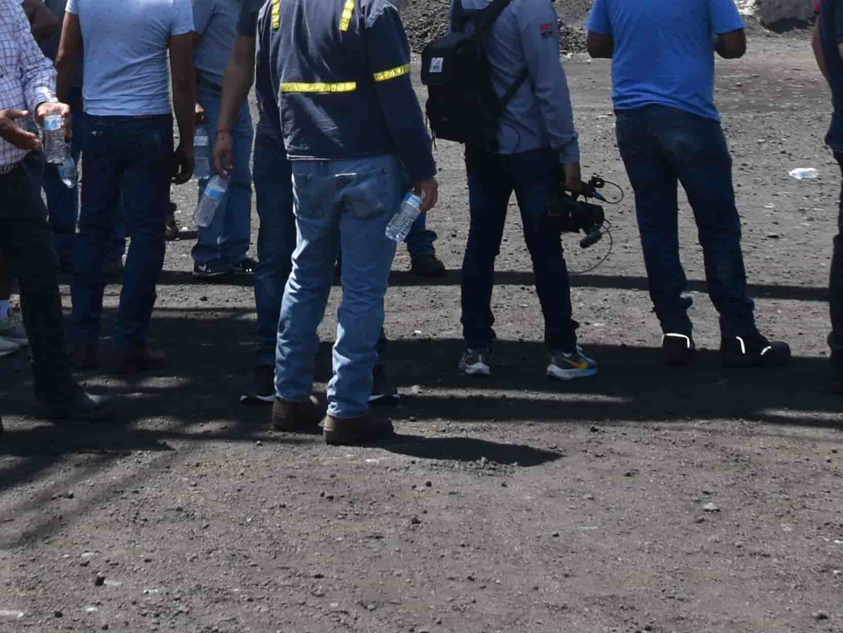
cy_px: -365
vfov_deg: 14.5
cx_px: 249
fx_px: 2289
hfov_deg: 20.8
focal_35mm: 94
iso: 100
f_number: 7.1
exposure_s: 1/200
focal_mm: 18
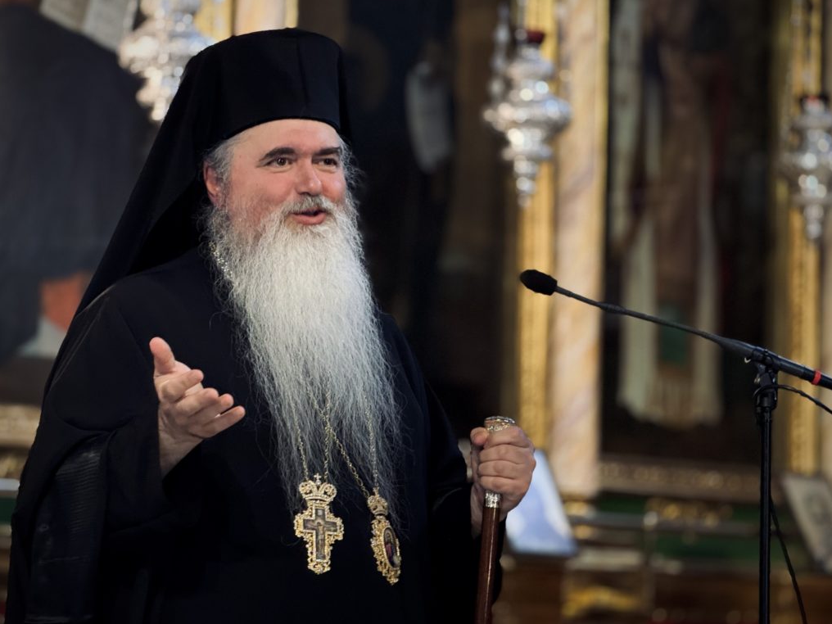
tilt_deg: +6.6
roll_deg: -1.5
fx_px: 2908
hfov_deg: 16.3
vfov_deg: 12.2
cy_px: 312
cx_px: 418
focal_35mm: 121
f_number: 2.8
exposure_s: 1/33
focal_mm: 15.66
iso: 640
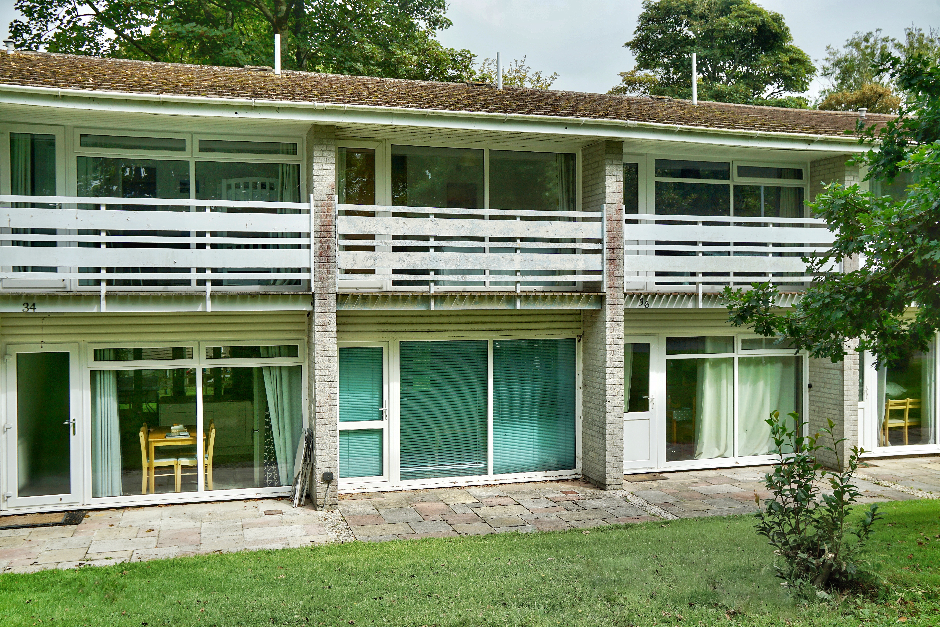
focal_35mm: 32
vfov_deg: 41.7
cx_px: 470
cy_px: 314
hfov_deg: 59.5
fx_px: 822
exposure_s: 1/250
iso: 100
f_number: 7.1
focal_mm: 21
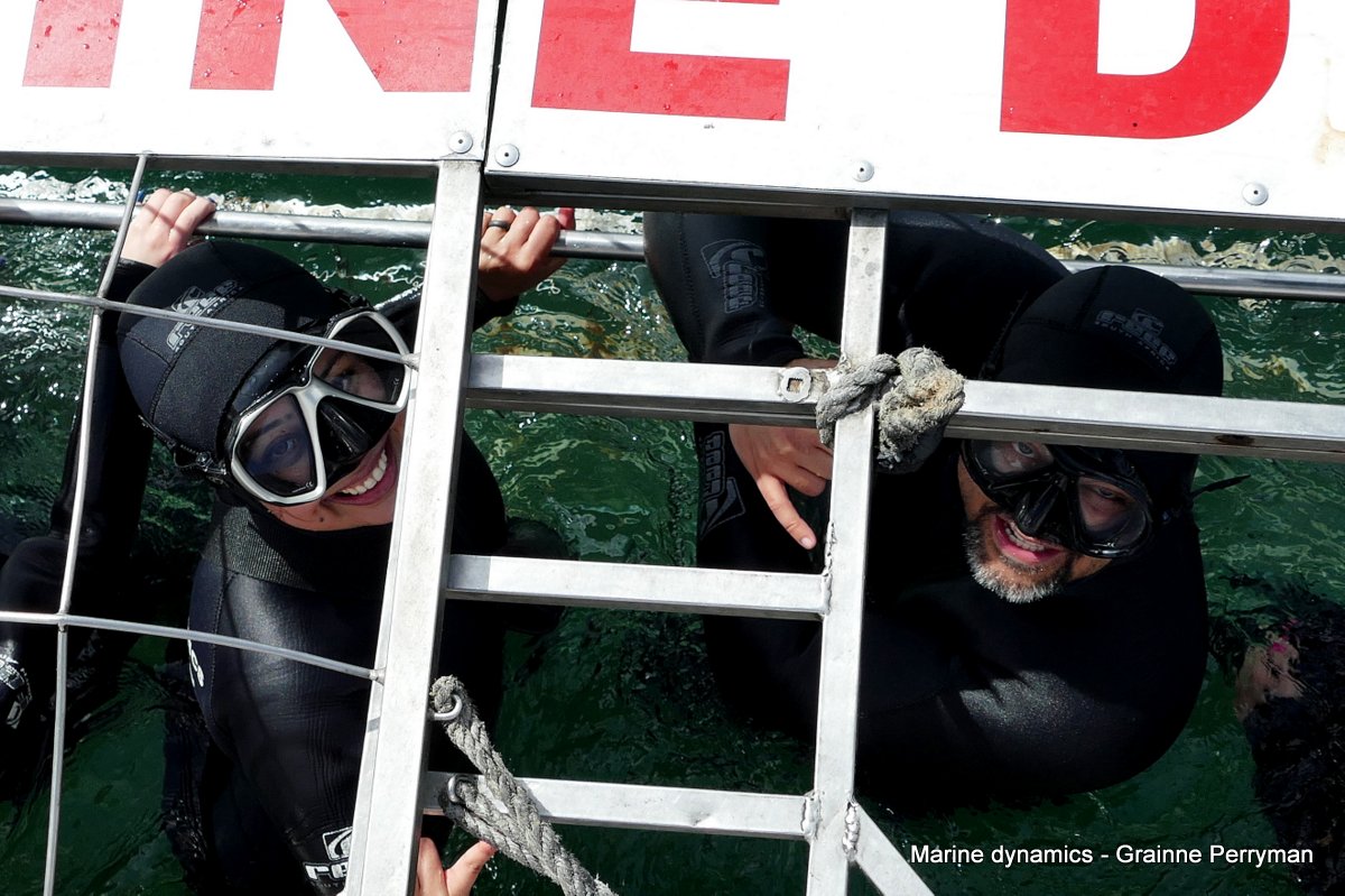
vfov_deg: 39.9
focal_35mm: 33
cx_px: 672
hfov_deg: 57.2
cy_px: 448
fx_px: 1232
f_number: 4
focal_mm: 12.12
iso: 125
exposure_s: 1/1600
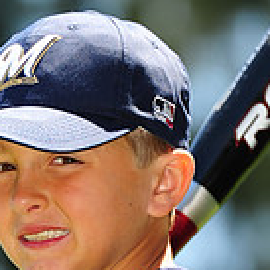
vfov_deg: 2.4
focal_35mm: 720
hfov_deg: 2.4
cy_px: 394
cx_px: 134
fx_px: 6354
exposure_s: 1/500
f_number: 4
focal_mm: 200
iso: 200
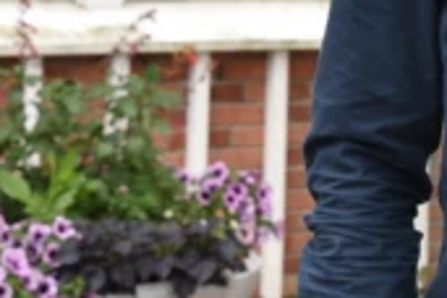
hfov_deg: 9.3
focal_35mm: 210
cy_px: -200
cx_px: 805
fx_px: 2607
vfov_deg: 6.4
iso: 400
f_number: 7.1
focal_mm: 40
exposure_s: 1/200
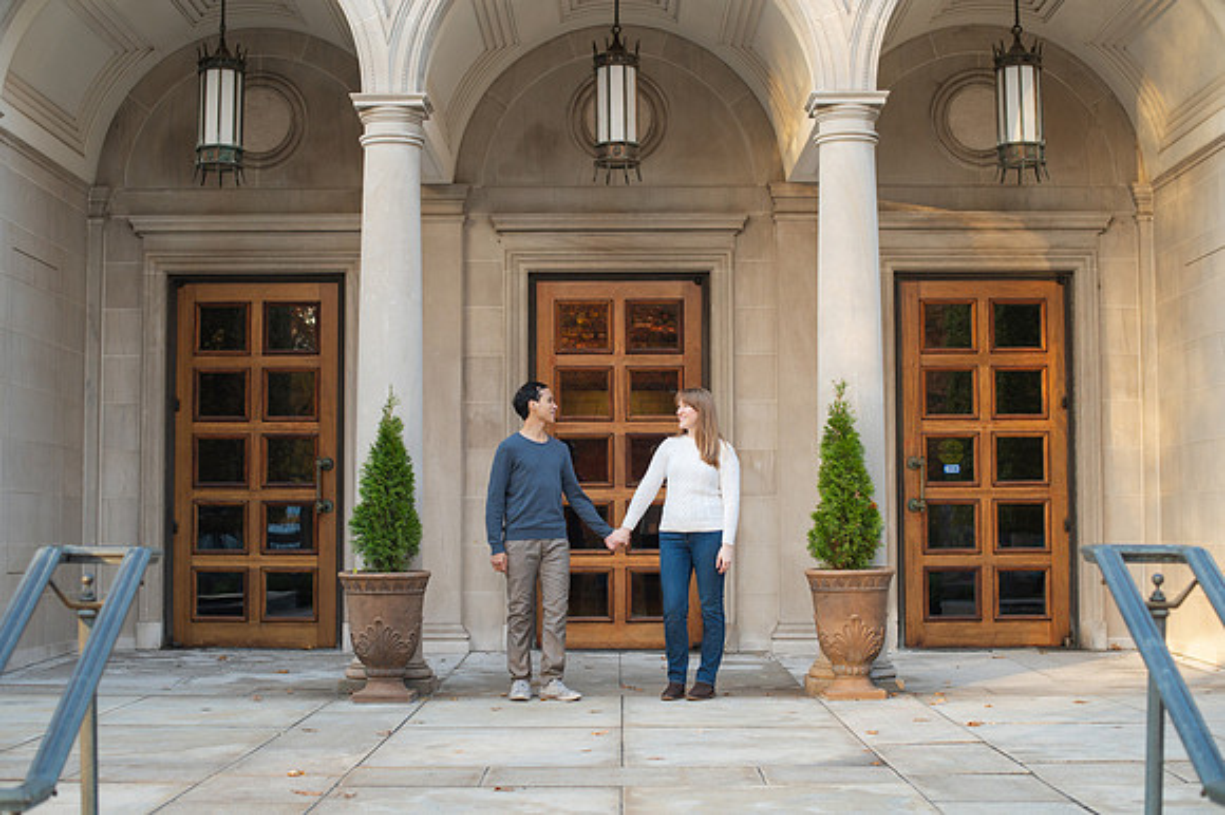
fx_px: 1807
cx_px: 580
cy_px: 408
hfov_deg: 37.4
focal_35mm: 53
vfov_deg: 25.4
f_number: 3.5
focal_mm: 50
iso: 1000
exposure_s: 1/400
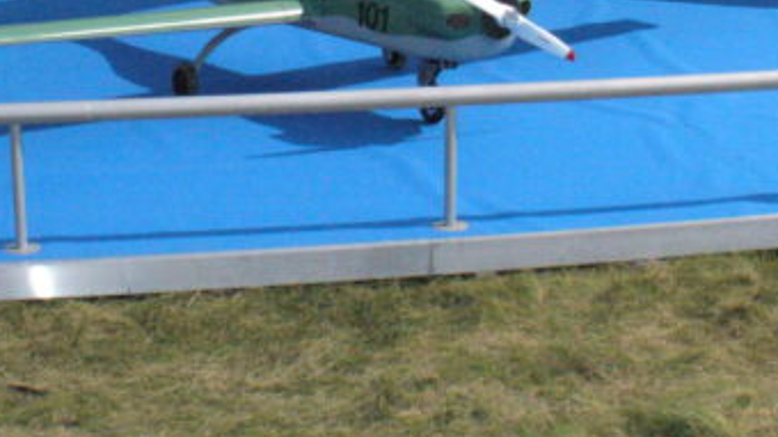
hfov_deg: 25.6
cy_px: -84
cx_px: 442
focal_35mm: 83
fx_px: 1712
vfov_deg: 14.1
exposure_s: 1/2000
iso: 400
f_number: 5.6
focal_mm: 6.1
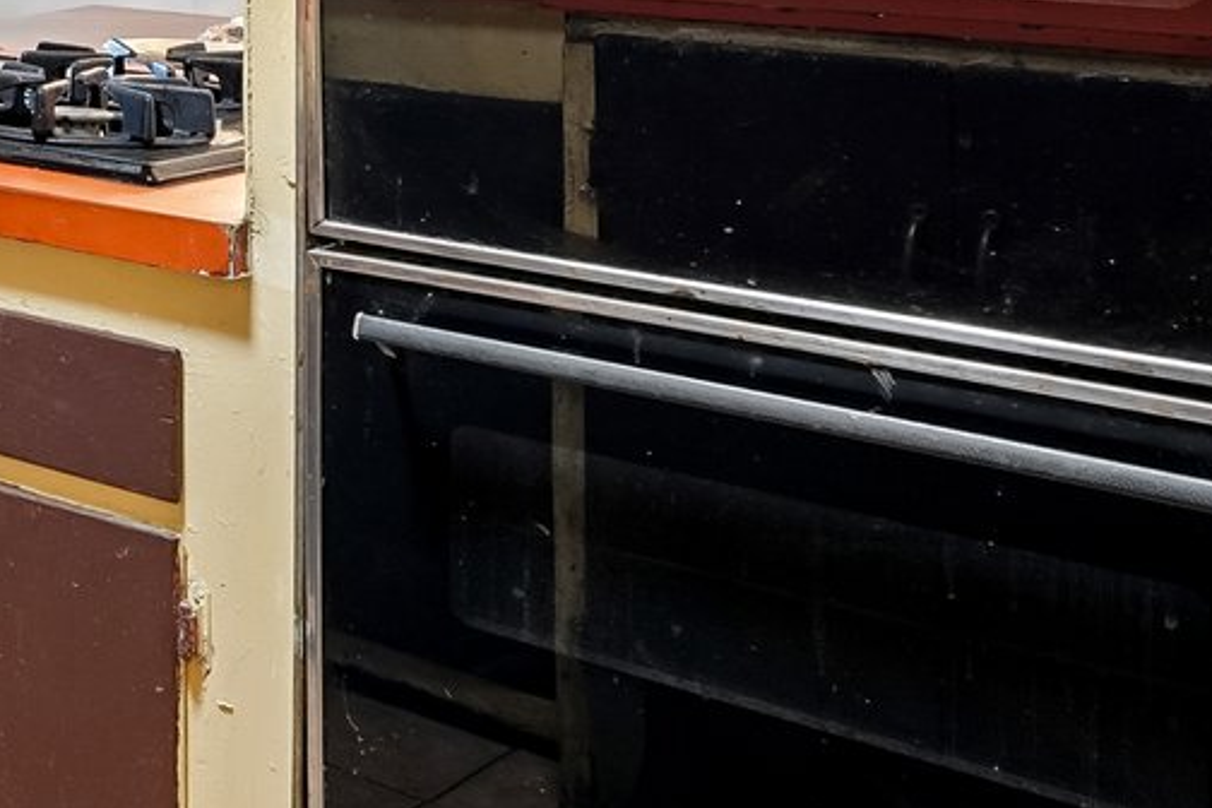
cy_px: -182
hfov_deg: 21.9
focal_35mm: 65
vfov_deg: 19.6
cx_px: -868
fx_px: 2188
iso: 400
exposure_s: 1/2
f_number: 8
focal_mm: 16
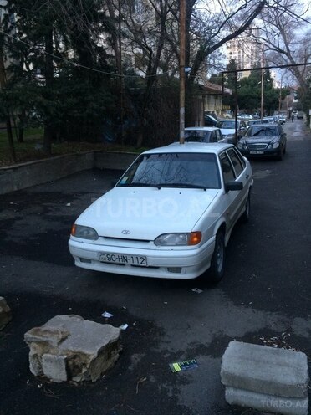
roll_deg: +3.3
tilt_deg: -15.8
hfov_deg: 48.2
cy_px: 208
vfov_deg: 61.7
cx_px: 156
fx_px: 347
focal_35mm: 29
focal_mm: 4.15
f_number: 2.2
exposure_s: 1/33
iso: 200
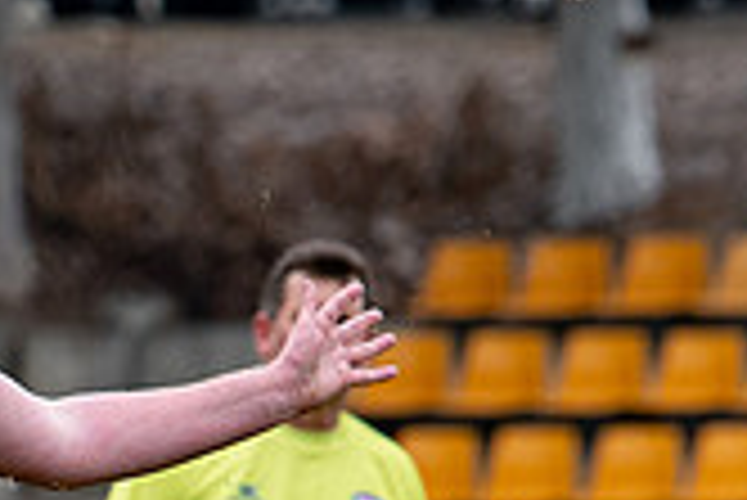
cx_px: -245
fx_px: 34059
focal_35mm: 1640
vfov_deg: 0.8
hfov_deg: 1.3
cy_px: 964
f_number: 4
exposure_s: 1/800
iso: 360
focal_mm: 180
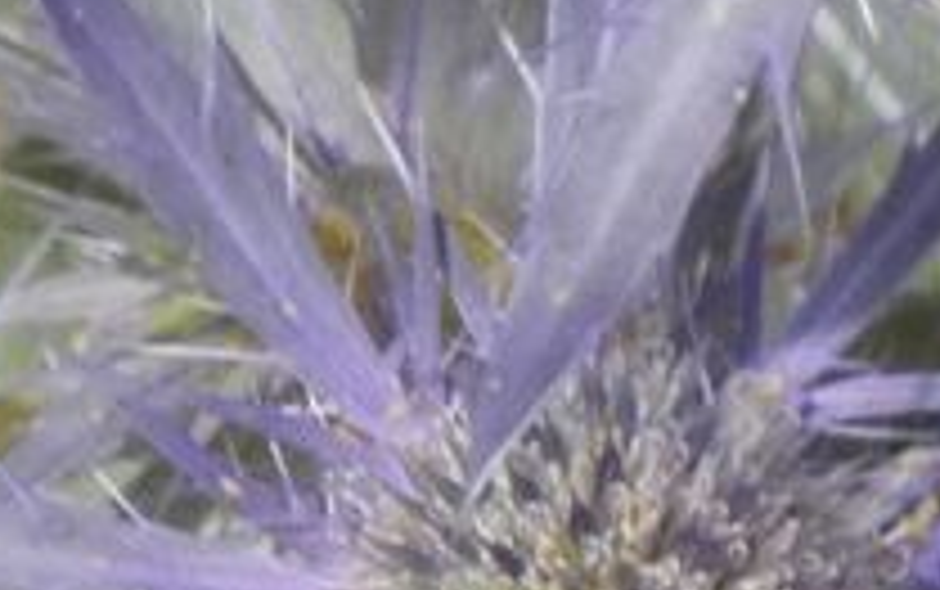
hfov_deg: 1.0
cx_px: 1423
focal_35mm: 2163
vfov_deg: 0.6
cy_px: -604
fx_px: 55457
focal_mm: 89.5
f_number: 5.6
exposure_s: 1/200
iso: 80
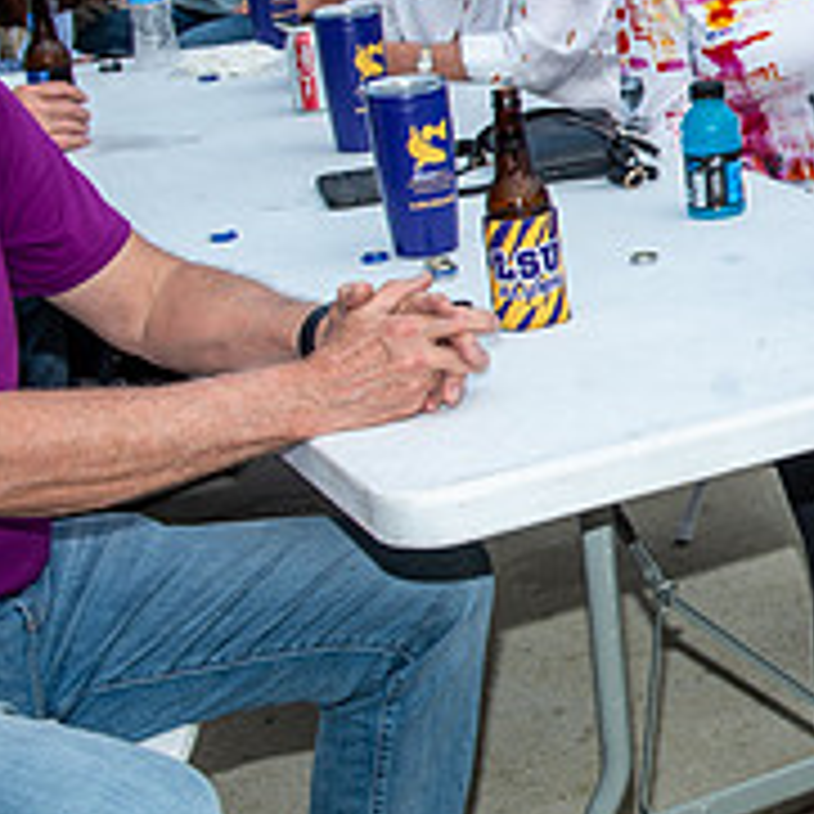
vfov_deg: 19.8
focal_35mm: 87
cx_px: 1151
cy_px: 198
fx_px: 2315
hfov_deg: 18.2
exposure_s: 1/200
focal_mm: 32
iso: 160
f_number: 6.3
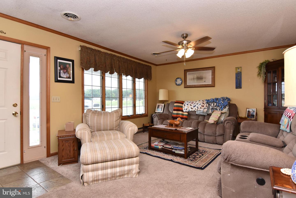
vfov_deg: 67.5
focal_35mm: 18
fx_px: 148
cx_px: 148
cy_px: 99
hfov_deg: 90.0
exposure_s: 1/60
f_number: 7.1
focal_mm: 12
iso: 800
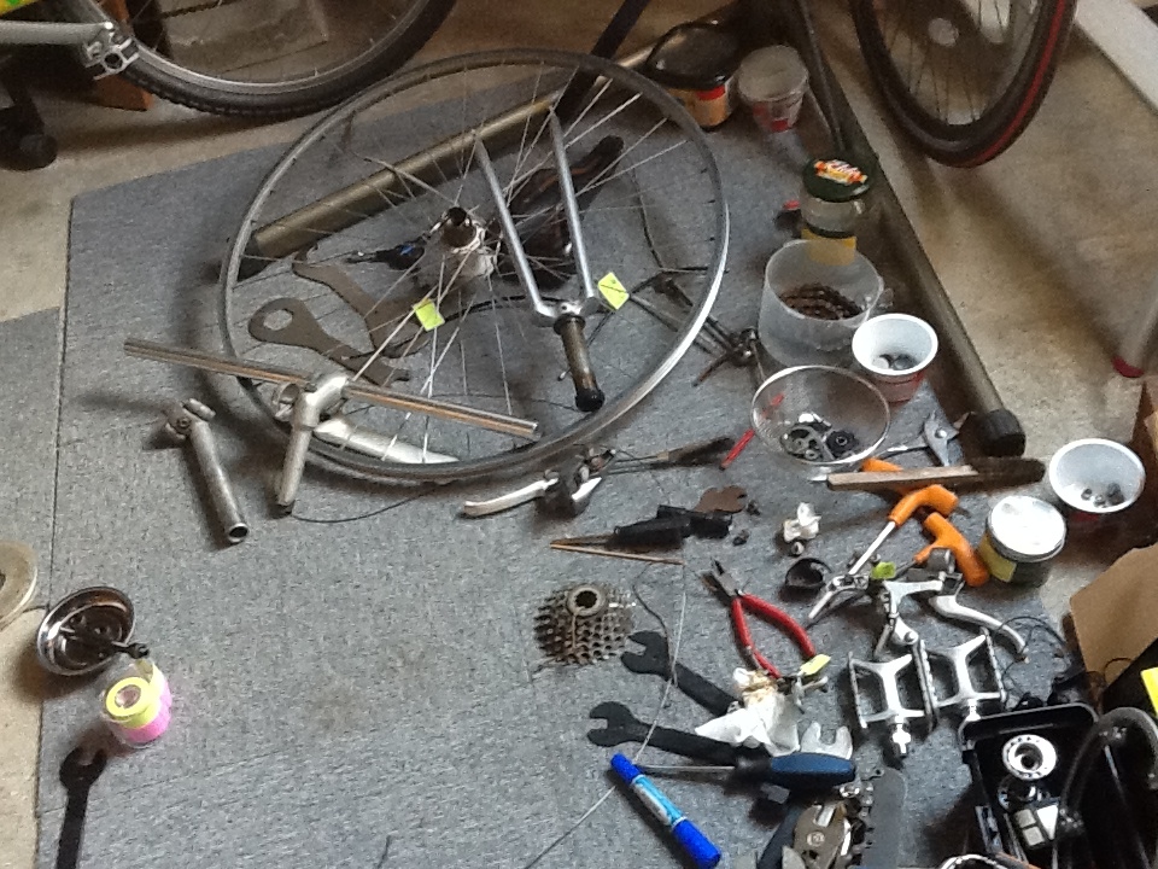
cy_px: 434
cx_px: 579
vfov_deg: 32.9
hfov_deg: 42.9
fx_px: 1472
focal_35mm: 44
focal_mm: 2.03
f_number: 2.4
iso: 160
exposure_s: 1/30
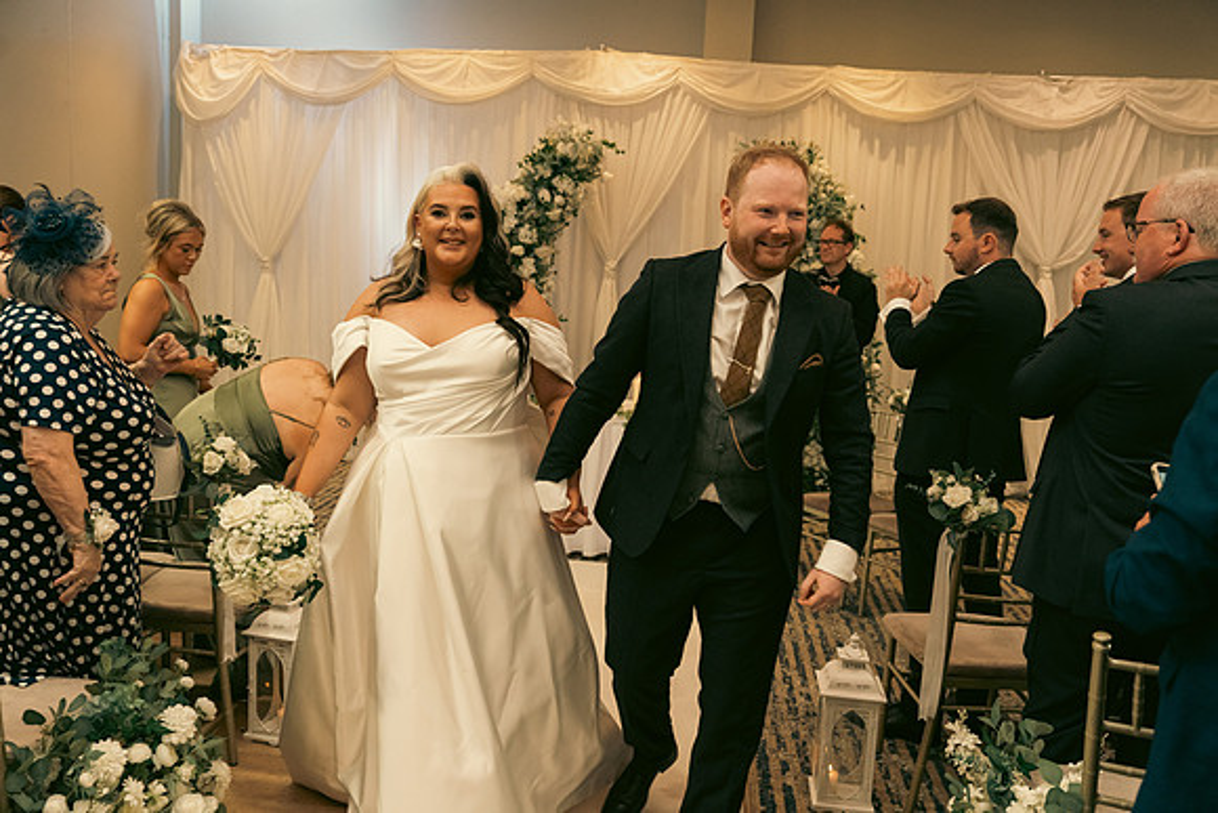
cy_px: 406
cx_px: 609
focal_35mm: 31
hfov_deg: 60.3
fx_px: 1049
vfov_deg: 42.3
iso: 2500
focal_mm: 31
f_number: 3.5
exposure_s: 1/160
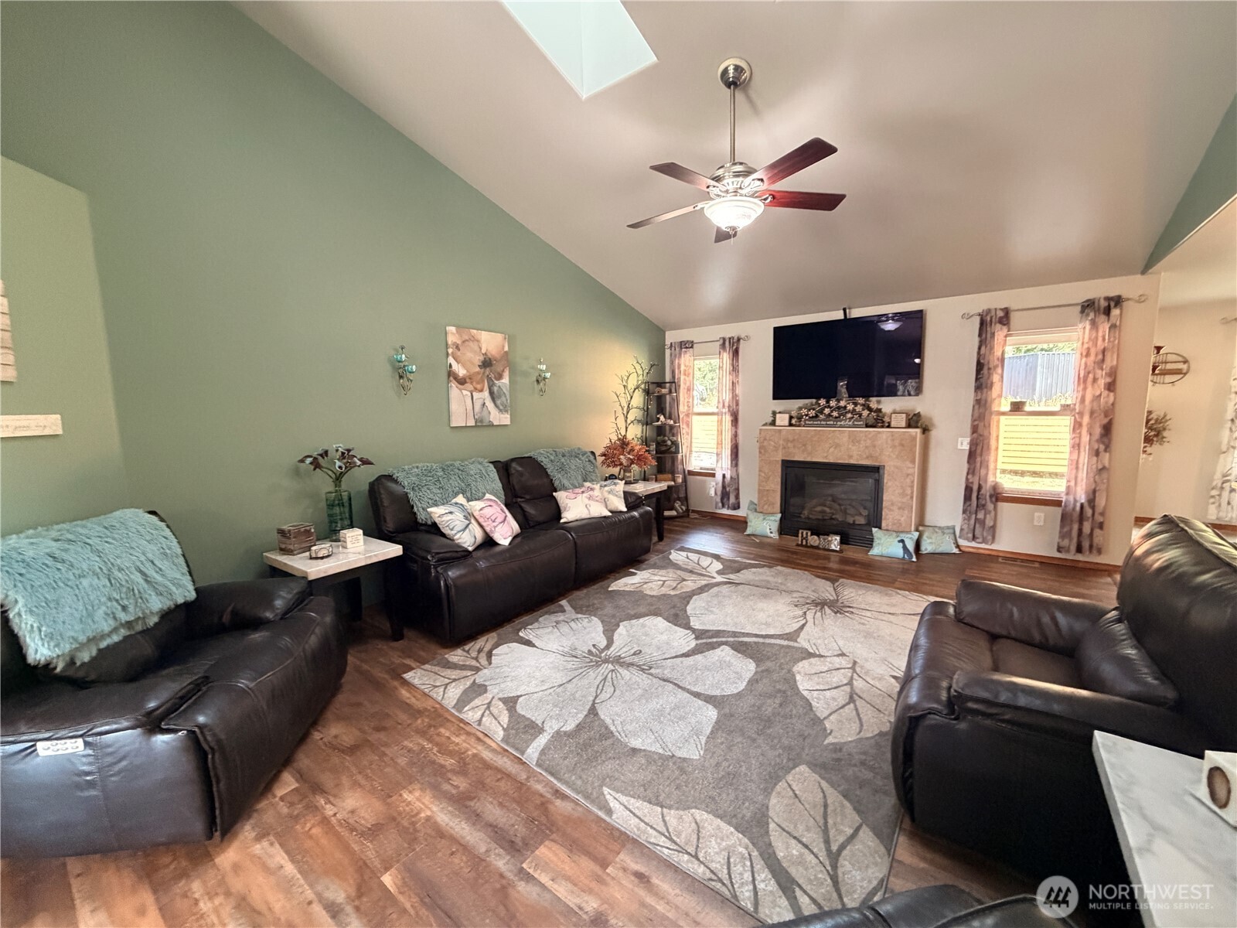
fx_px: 500
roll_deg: +1.3
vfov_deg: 85.7
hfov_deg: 102.1
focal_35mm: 14
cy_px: 464
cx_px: 618
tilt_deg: -6.9
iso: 500
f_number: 2.2
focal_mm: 2.22
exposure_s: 1/60
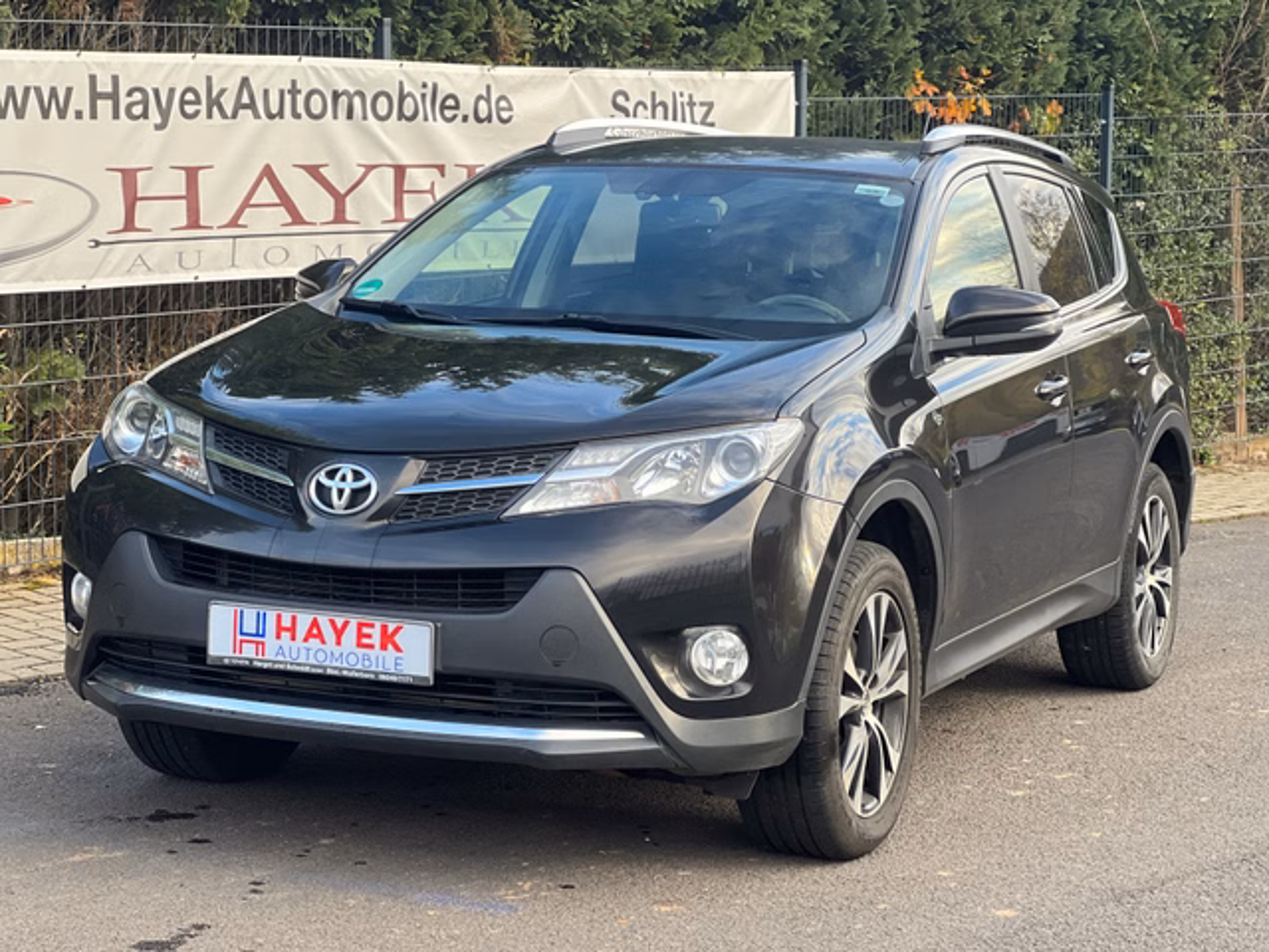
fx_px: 2823
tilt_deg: -7.0
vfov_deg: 19.1
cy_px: 476
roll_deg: +0.1
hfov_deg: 25.3
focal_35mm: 77
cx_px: 634
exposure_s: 1/121
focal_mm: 9
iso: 100
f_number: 2.8
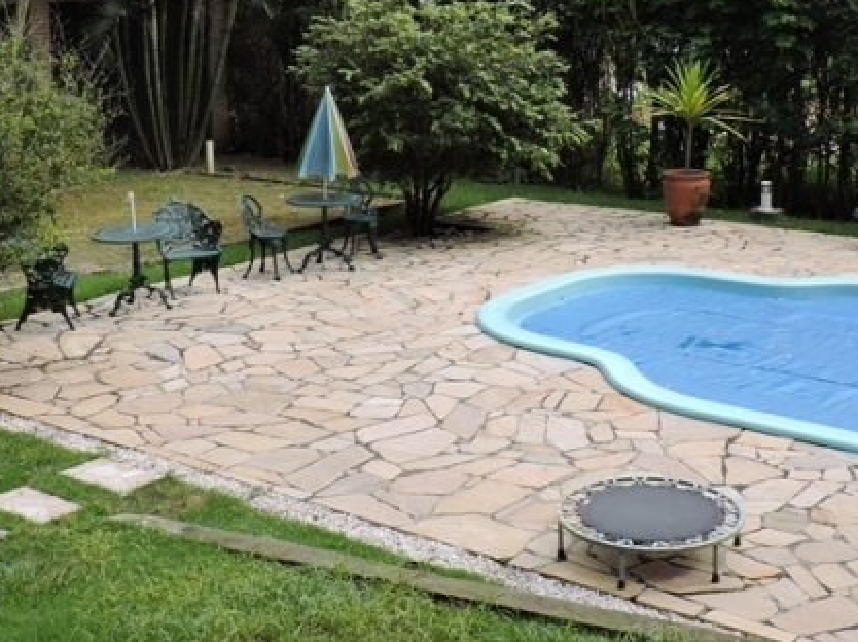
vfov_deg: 24.1
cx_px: 465
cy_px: 68
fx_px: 1461
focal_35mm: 59
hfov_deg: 32.7
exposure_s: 1/1000
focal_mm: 4.3
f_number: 3
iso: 100
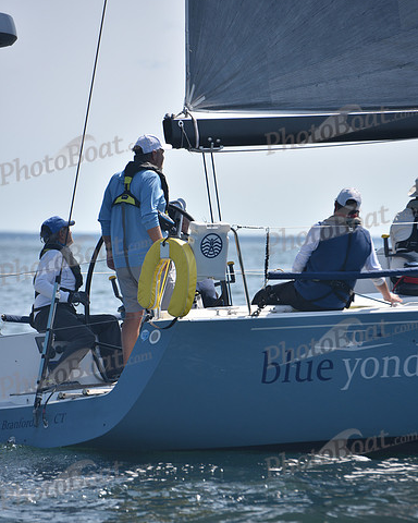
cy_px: 300
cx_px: 208
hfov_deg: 6.8
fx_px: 3510
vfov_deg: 8.5
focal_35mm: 227
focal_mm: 200
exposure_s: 1/1250
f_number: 4.5
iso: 250
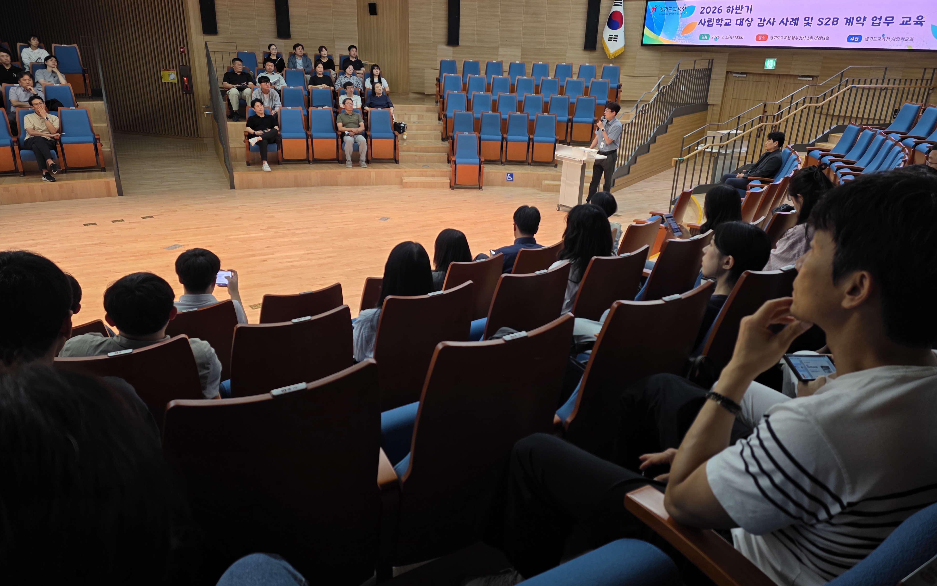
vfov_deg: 49.2
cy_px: 273
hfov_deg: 72.5
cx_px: 478
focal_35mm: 25
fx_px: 638
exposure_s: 1/53
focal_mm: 6.25
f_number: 1.7
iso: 40
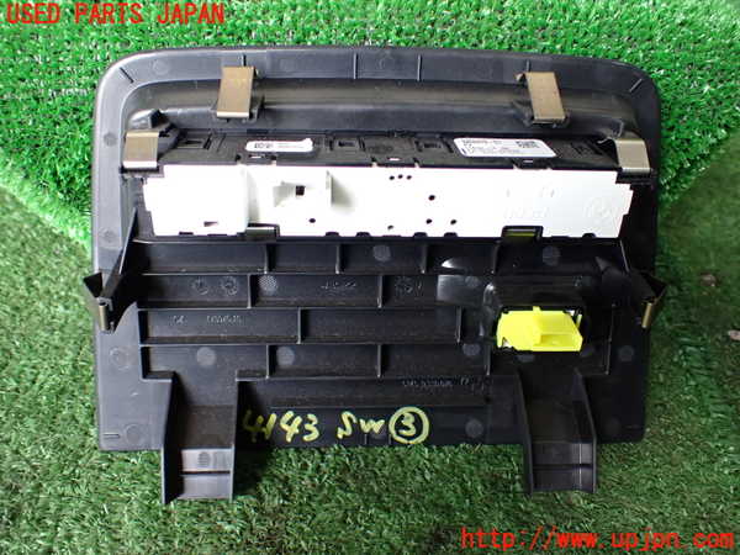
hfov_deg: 60.0
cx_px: 370
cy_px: 278
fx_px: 641
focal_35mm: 30
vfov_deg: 46.8
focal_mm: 5.4
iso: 320
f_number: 2.3
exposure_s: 1/125
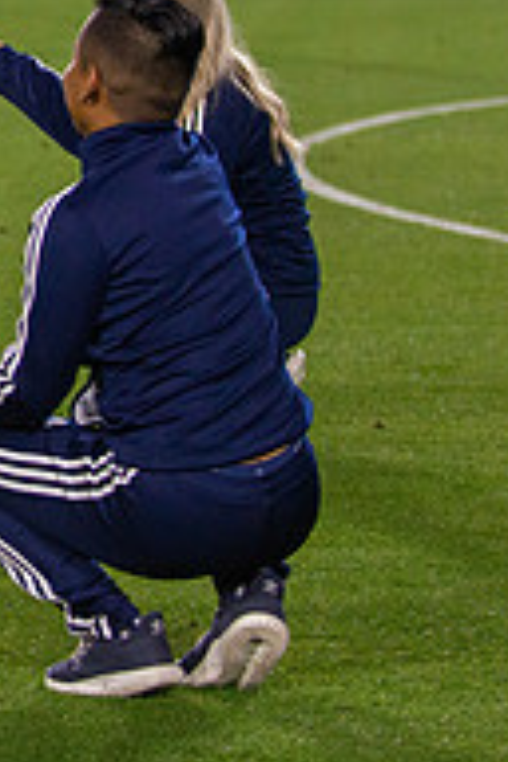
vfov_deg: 9.0
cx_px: -345
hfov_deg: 6.0
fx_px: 4804
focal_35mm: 227
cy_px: 85
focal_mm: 75
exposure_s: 1/2500
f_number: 2.8
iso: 1600
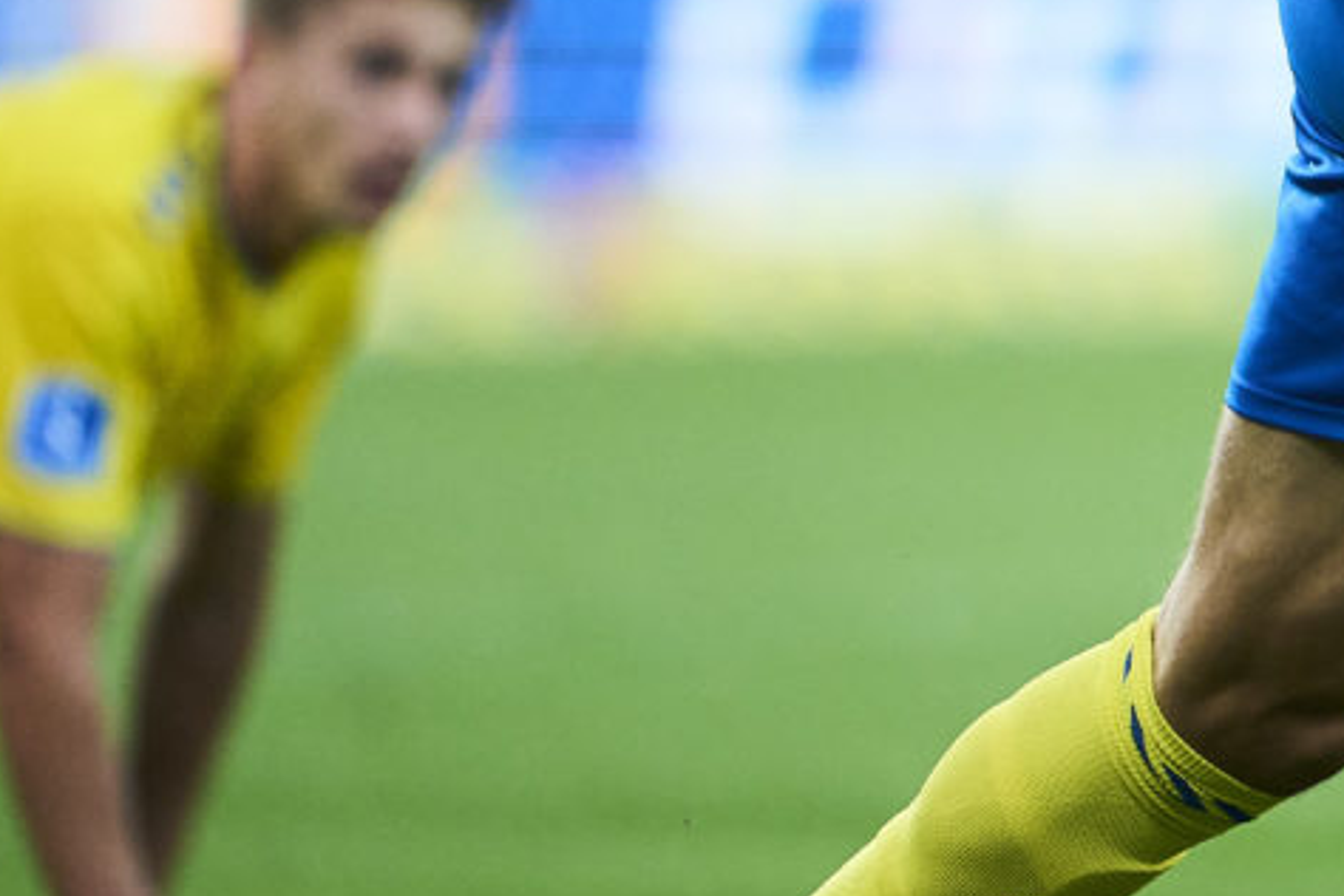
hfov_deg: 1.3
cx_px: 2090
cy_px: -156
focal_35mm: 1621
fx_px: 60513
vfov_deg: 0.8
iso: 1000
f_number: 2.8
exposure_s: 1/2500
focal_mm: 400
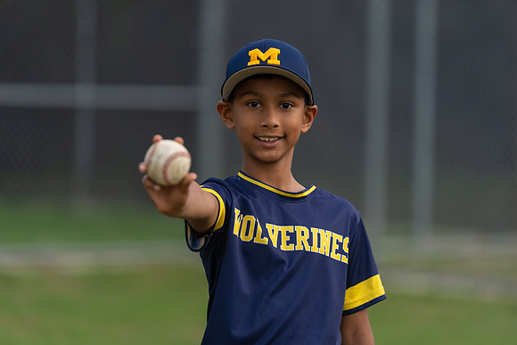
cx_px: 258
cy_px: 172
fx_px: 2873
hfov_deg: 10.3
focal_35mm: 200
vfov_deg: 6.9
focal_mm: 200
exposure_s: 1/320
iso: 250
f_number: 2.8
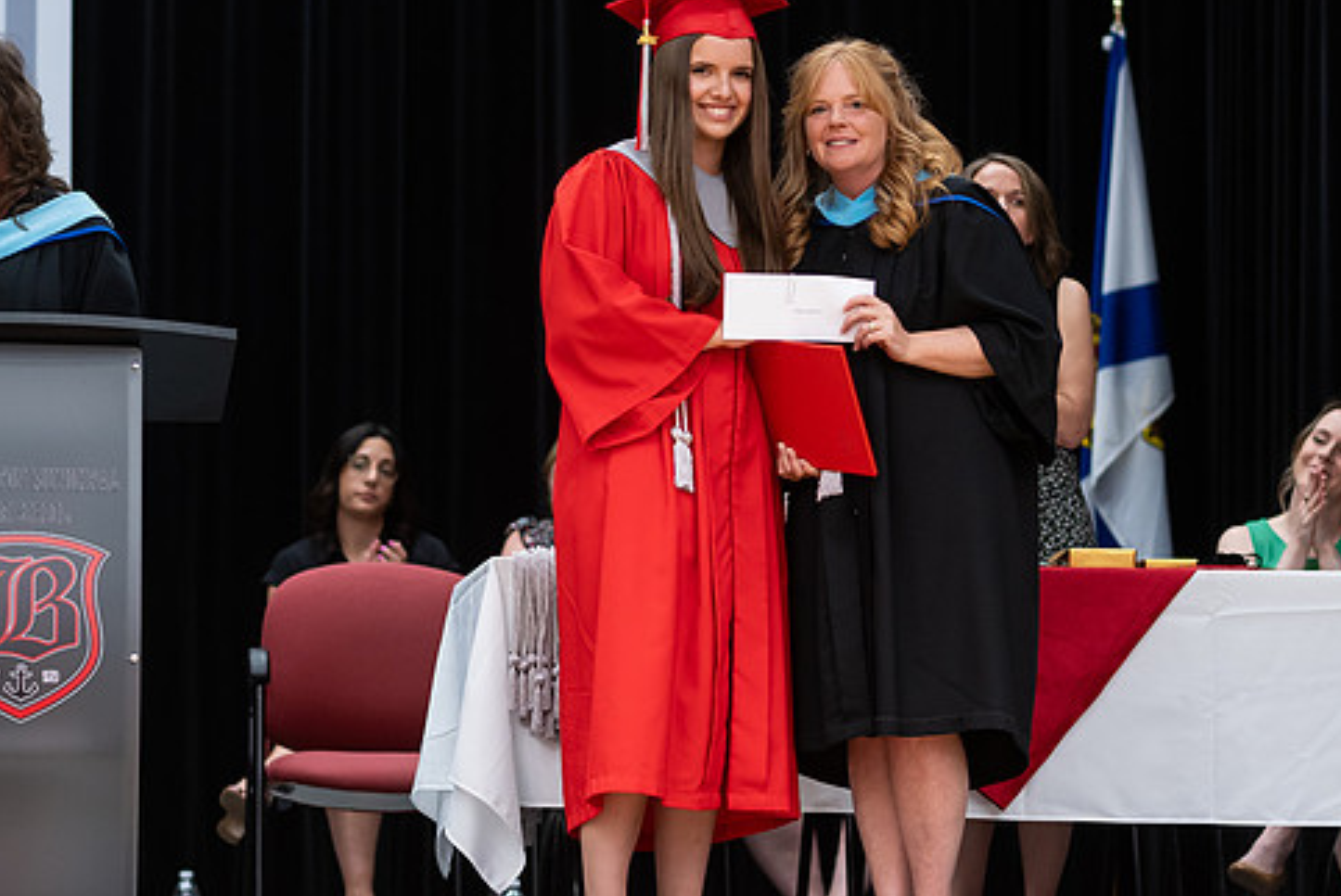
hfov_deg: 14.6
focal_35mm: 140
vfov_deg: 9.8
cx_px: 693
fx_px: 5218
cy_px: 523
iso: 1000
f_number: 2.8
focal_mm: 85
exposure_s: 1/200
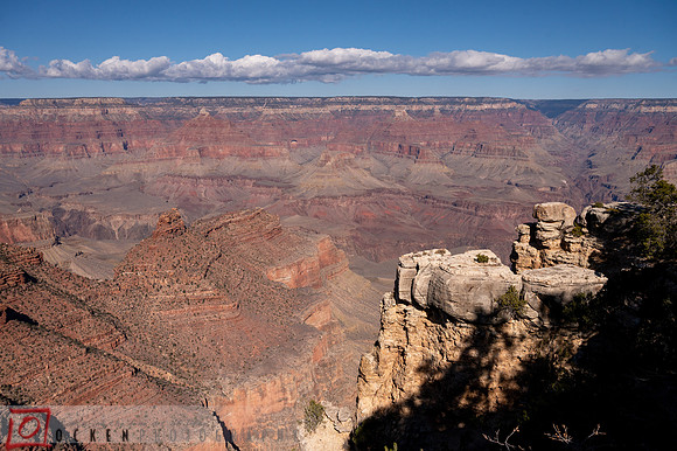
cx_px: 338
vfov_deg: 41.9
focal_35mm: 31
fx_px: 589
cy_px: 226
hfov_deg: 59.8
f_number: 8
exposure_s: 1/3200
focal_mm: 31
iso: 400
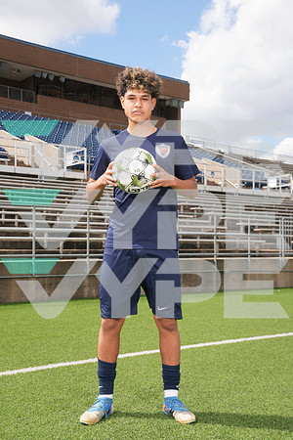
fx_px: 586
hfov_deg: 28.1
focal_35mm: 48
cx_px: 146
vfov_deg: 41.1
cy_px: 220
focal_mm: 48
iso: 100
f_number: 8
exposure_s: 1/200
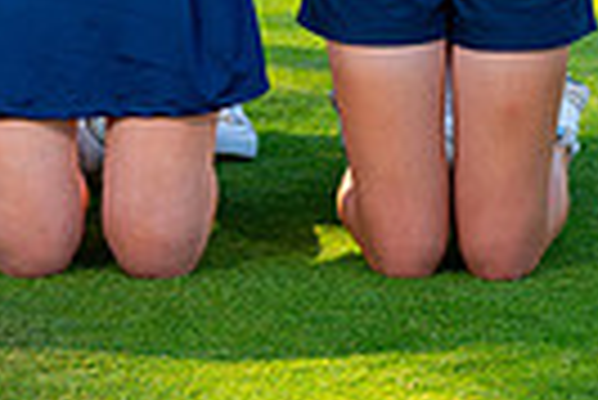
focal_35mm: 287
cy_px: -443
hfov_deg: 7.1
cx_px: -216
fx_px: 4773
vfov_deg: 4.7
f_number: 9
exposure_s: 1/60
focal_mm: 66
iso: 100
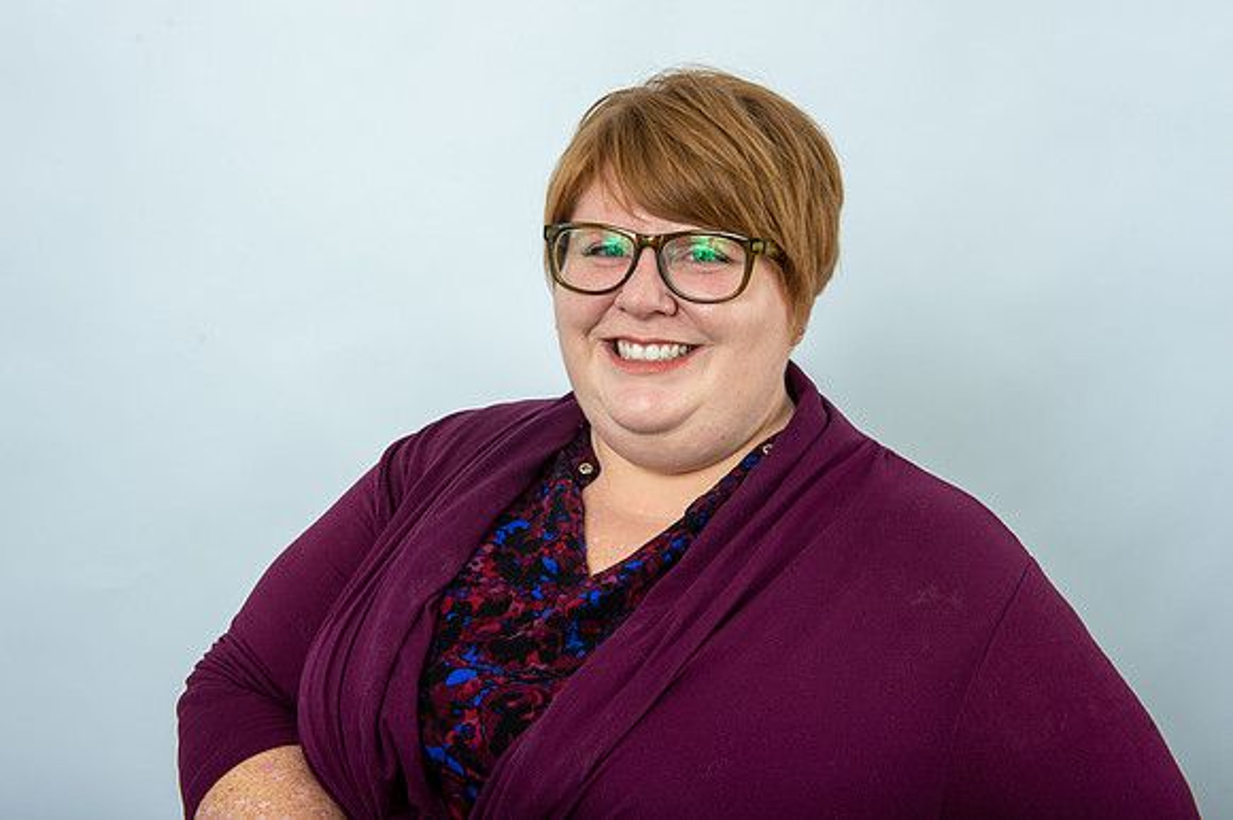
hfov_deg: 44.5
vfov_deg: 30.5
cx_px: 616
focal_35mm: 44
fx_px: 1506
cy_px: 410
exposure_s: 1/250
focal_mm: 44
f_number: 9
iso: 125
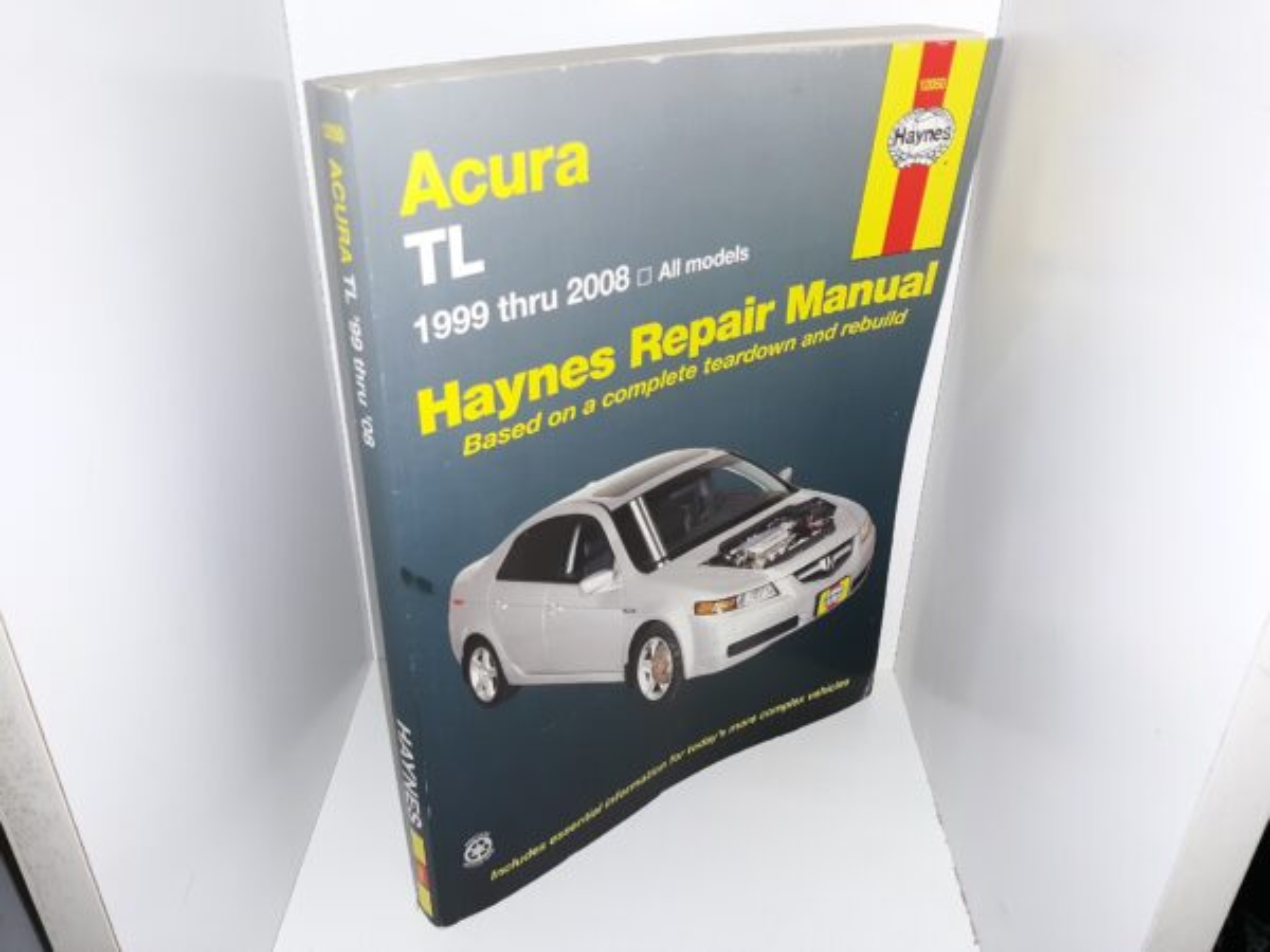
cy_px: 476
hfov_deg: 63.4
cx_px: 635
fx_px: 1027
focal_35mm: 28
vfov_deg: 49.7
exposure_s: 1/120
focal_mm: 3.7
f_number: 1.7
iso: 80
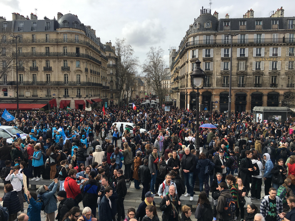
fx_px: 247
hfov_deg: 61.7
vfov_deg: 48.2
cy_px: 110
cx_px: 148
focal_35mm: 29
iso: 25
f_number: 2.2
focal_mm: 4.2
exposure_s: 1/1183
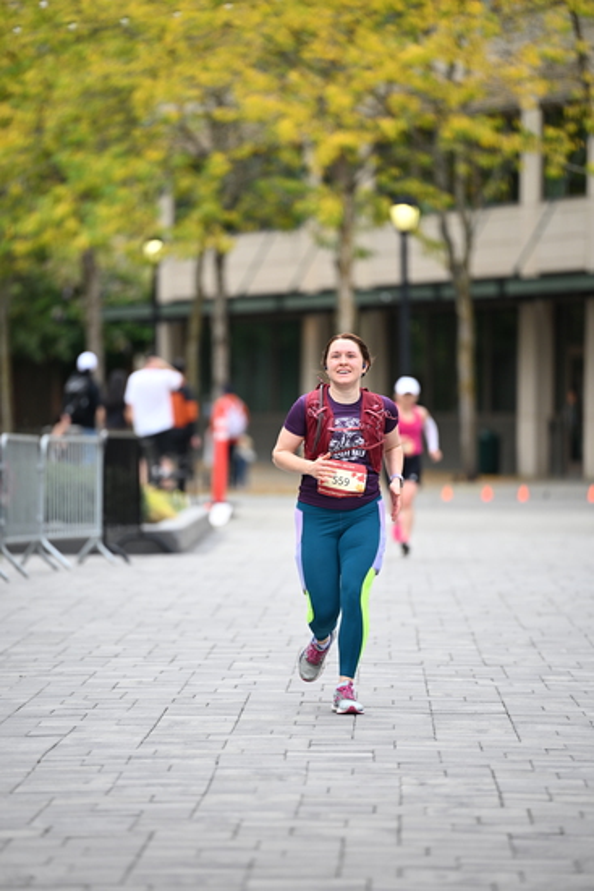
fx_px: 4947
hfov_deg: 6.9
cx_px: 297
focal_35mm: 200
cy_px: 446
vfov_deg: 10.3
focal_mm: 200
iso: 640
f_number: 2.8
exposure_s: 1/2000
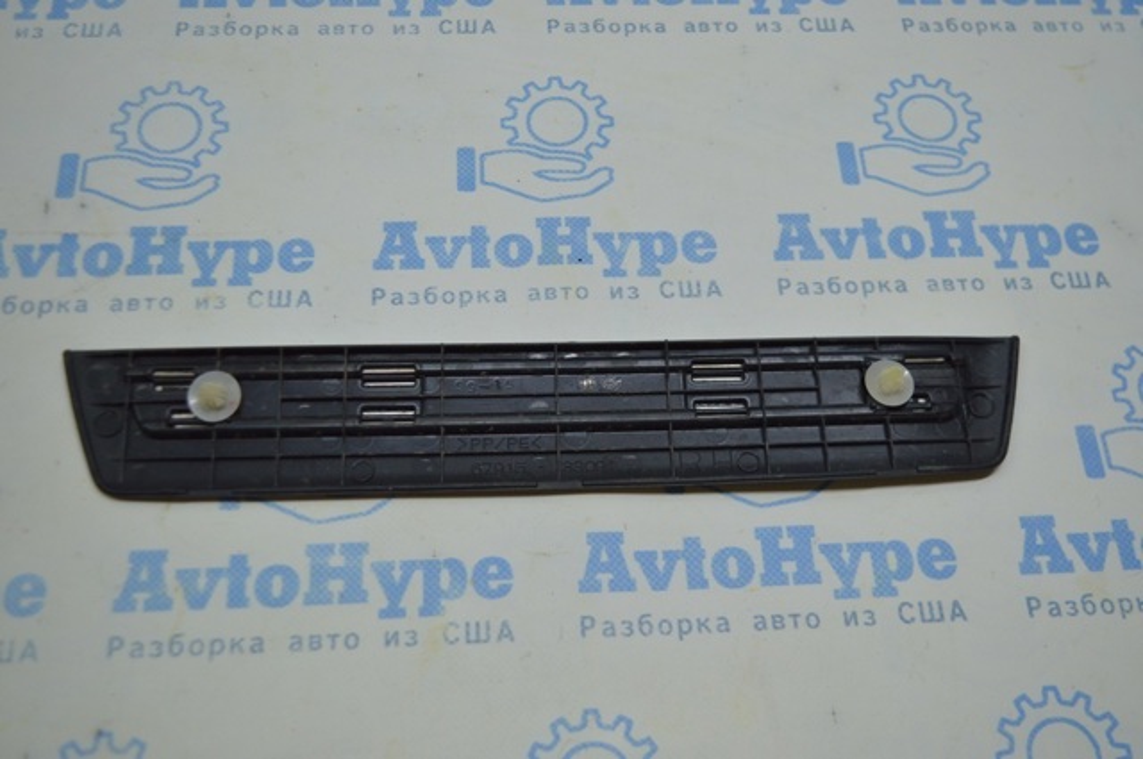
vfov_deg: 34.1
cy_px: 380
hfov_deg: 49.6
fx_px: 1237
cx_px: 572
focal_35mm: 39
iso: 400
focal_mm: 26
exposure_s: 1/125
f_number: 4
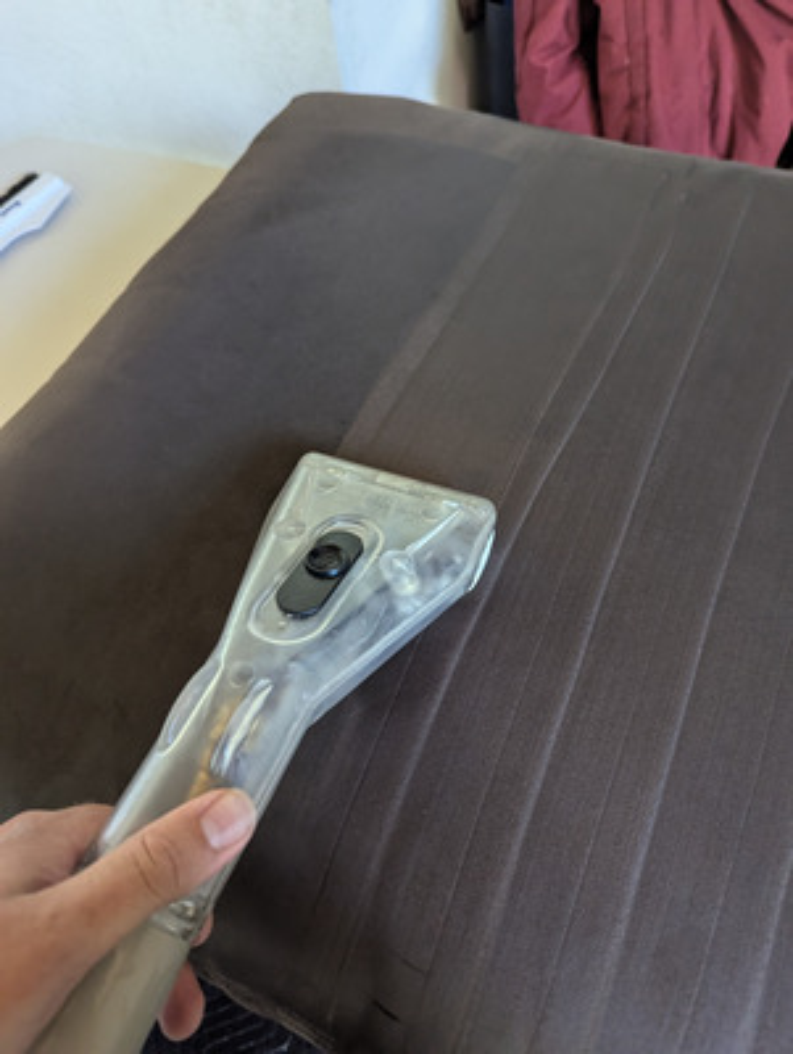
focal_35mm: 24
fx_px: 732
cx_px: 396
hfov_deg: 56.9
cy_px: 527
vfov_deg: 71.5
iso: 1254
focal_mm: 6.81
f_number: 1.85
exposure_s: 1/126
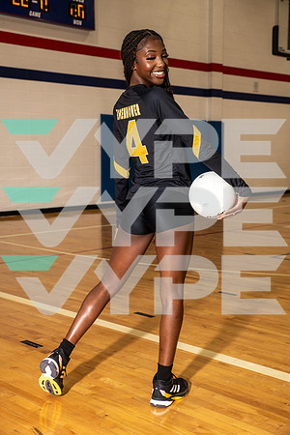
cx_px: 145
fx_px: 628
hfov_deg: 26.0
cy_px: 218
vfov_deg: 38.2
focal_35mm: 52
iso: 320
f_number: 7.1
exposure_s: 1/250
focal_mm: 52
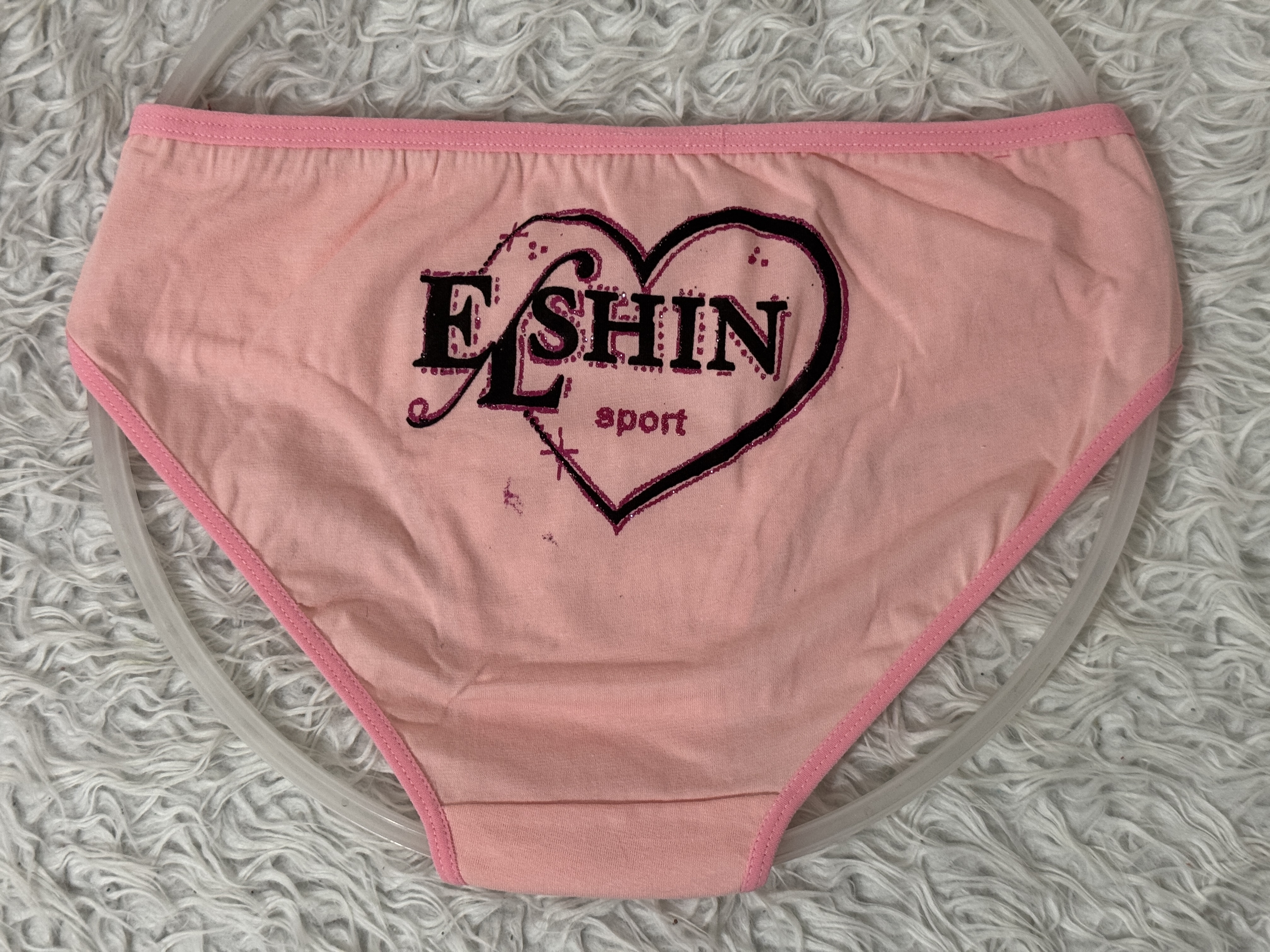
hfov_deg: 39.7
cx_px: 635
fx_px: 1761
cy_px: 476
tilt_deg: -82.1
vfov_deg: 30.3
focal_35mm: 48
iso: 200
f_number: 1.78
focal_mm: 6.76
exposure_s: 1/50
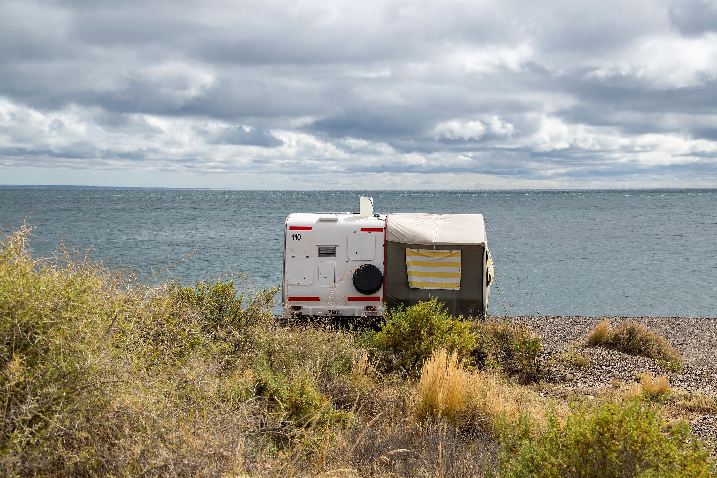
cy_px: 239
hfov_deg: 28.1
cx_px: 358
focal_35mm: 72
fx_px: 1434
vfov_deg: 18.9
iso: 200
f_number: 10
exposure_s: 1/400
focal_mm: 48
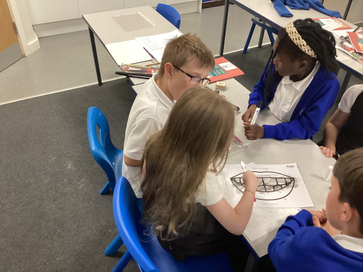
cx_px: 182
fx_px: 325
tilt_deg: -41.3
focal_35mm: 31
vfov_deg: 45.4
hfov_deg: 58.4
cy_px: 136
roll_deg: -1.2
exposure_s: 1/60
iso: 320
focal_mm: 3.3
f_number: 2.4
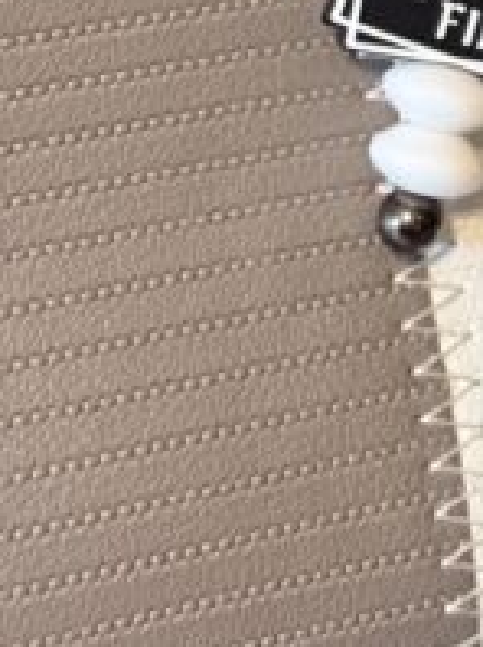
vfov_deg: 9.9
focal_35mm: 194
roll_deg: -0.1
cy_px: -359
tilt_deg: -18.7
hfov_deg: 7.5
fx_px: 3617
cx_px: 685
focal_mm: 6.76
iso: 250
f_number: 1.78
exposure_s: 1/60
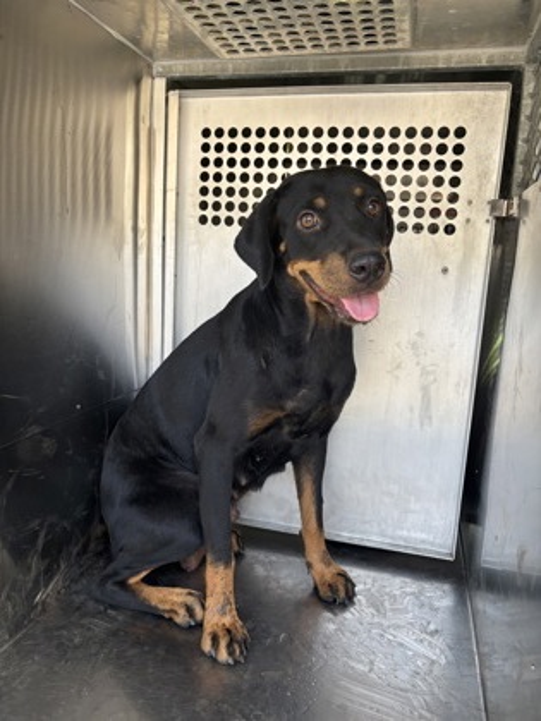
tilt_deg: -13.5
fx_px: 542
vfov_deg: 67.3
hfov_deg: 53.1
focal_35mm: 26
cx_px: 270
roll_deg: -3.0
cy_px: 360
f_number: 1.6
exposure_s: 1/118
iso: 125
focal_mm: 5.96
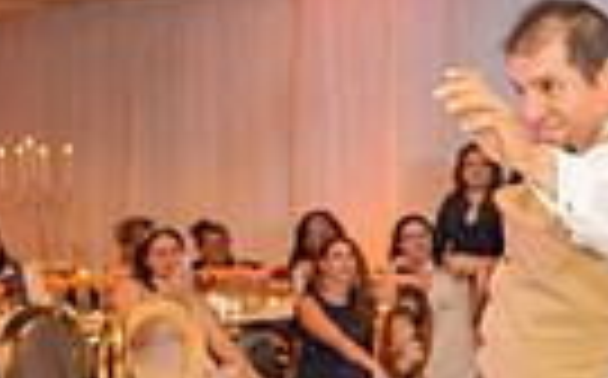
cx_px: 1090
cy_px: 281
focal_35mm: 105
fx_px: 1738
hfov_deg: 16.6
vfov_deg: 12.4
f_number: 2.8
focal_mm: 24
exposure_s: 1/160
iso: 1000
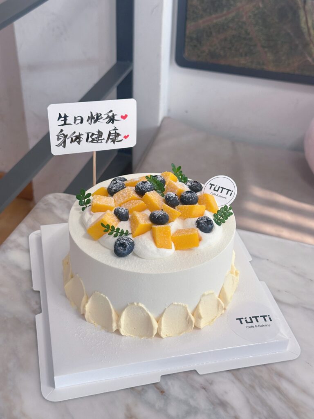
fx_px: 581
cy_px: 210
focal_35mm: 48
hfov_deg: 30.3
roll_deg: -2.3
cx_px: 157
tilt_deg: -34.1
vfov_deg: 39.7
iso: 100
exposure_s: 1/50
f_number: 1.78
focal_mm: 6.86
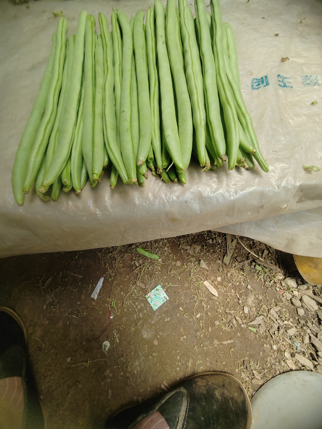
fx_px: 161
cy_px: 214
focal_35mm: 13
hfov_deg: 89.9
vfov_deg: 106.2
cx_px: 161
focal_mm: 2.17
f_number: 2.2
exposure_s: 1/290
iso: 100
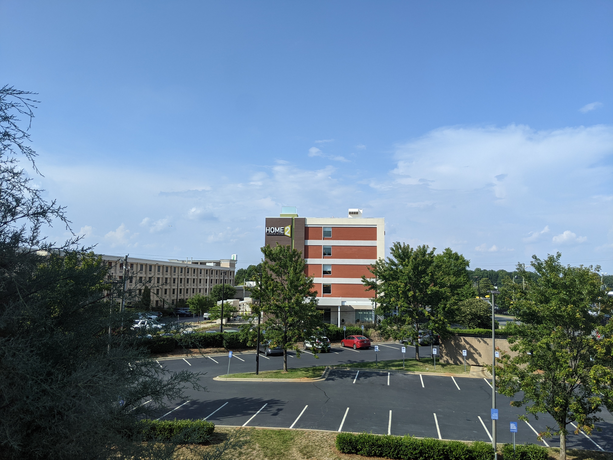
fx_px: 478
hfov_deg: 65.3
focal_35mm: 27
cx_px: 306
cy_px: 230
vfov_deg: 51.4
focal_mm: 4.44
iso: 67
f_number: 1.8
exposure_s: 1/2347
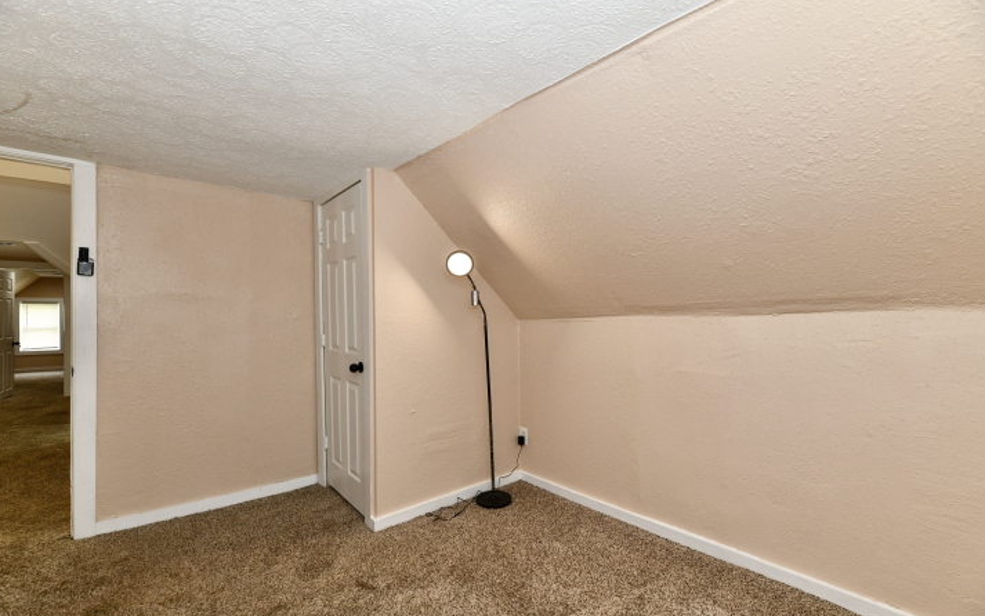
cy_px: 326
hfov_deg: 101.4
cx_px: 484
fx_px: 403
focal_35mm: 15
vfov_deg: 74.8
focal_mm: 14
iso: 640
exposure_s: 1/60
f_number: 6.3
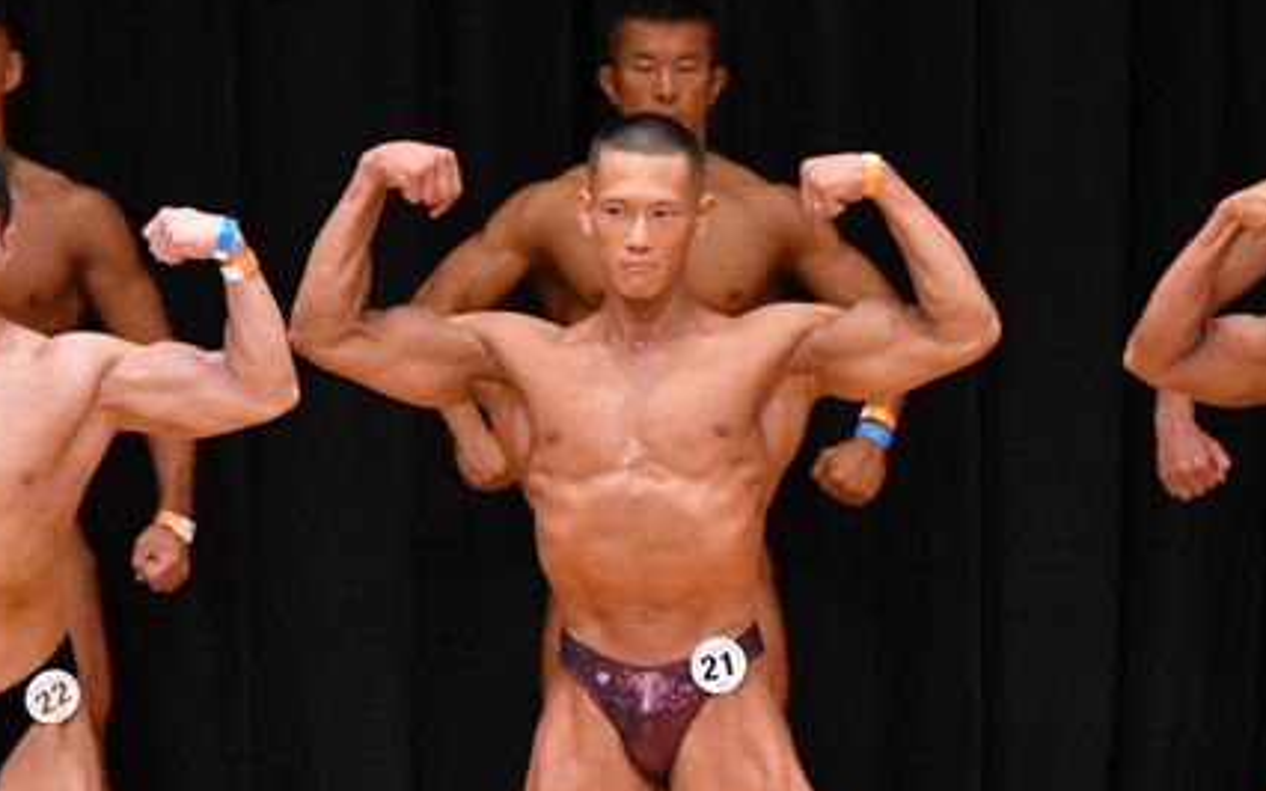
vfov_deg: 2.6
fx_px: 17281
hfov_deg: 4.2
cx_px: 825
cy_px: 729
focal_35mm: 501
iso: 4000
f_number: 5.6
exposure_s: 1/400
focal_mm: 180
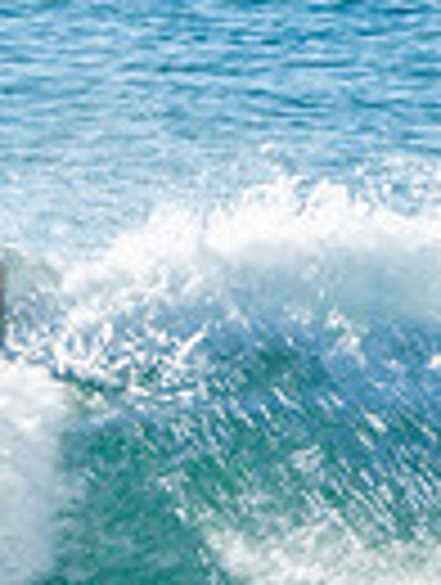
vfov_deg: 0.8
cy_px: 241
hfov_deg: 0.6
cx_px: -468
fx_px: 43496
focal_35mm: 2569
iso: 100
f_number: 18
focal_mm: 400
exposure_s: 1/50
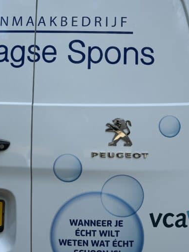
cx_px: 58
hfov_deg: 30.0
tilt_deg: -4.8
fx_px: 349
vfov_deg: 38.9
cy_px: 71
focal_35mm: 48
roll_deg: -0.1
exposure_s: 1/1553
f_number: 1.78
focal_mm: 6.76
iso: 80
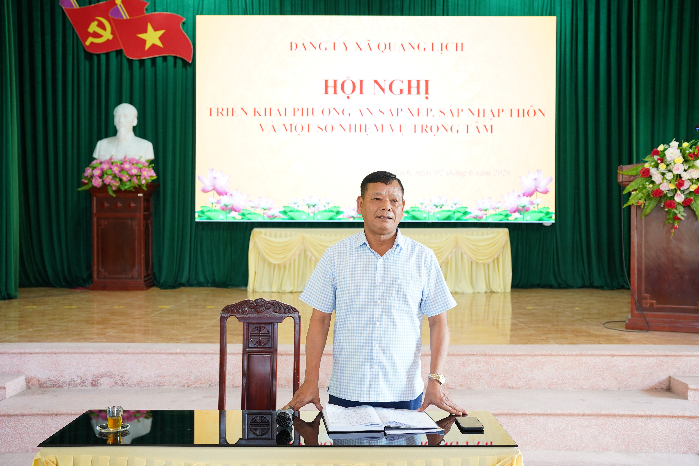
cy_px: 233
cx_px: 350
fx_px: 773
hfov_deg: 48.7
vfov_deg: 33.6
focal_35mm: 40
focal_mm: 39.8
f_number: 4
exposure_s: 1/40
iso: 640
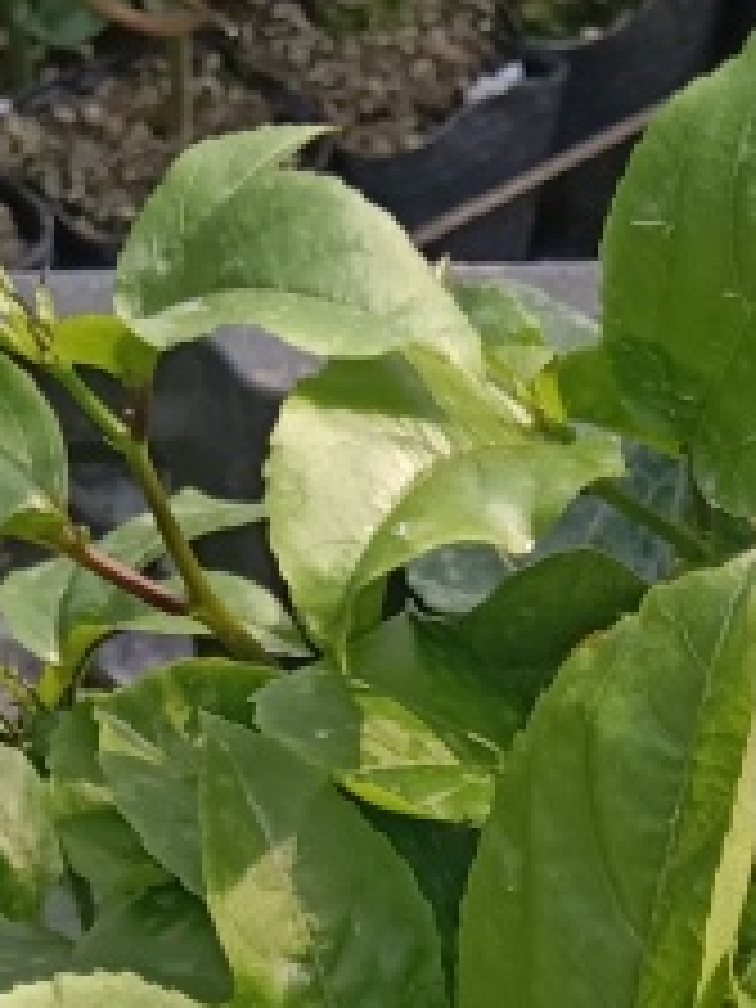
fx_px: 3611
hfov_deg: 11.8
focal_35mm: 124
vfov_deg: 13.1
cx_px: 801
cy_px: 2194
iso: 100
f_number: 1.8
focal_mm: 3.96
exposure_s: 1/227
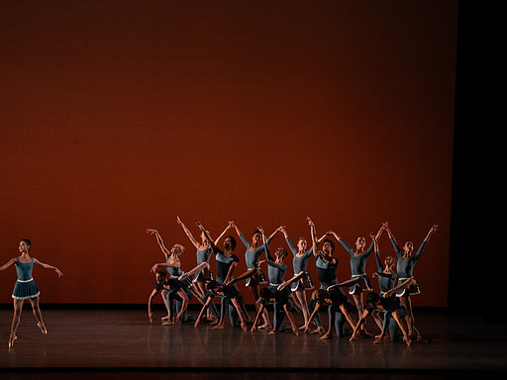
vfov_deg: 9.4
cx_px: 228
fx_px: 2314
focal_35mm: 158
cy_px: 190
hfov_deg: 12.5
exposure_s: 1/400
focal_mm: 145
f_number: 9
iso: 5000
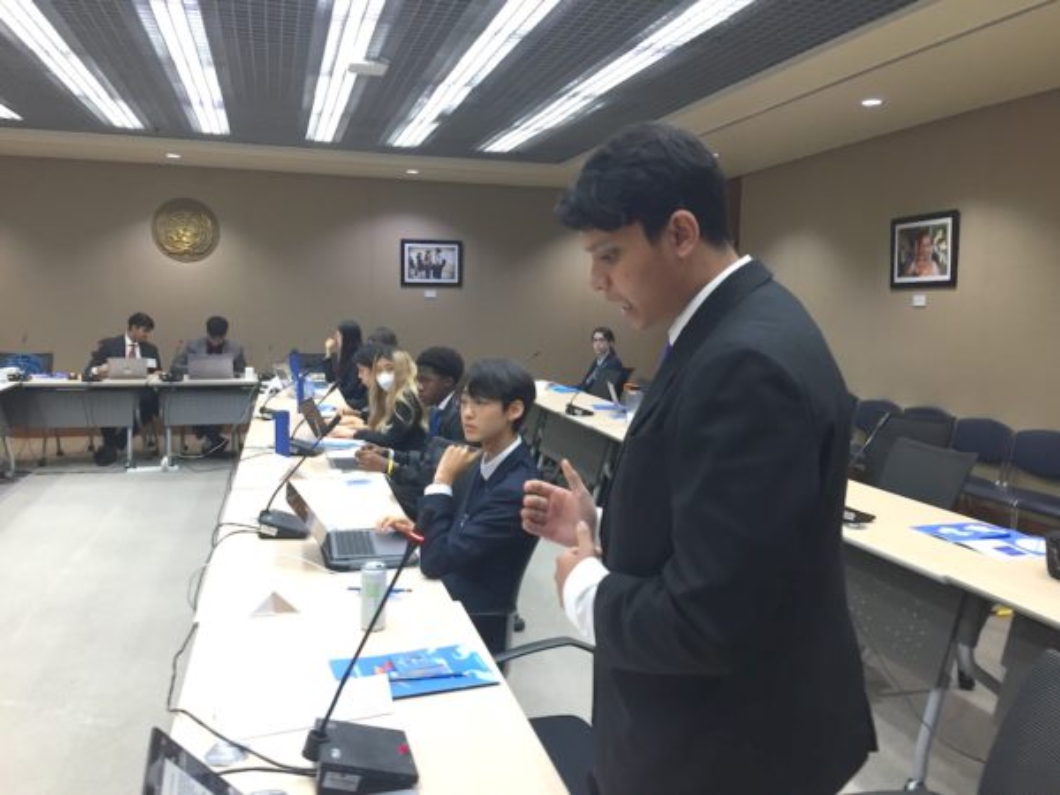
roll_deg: -2.6
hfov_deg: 61.7
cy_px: 398
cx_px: 530
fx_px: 888
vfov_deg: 48.2
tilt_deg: -5.3
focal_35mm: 29
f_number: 2.2
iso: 100
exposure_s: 1/33
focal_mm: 4.15
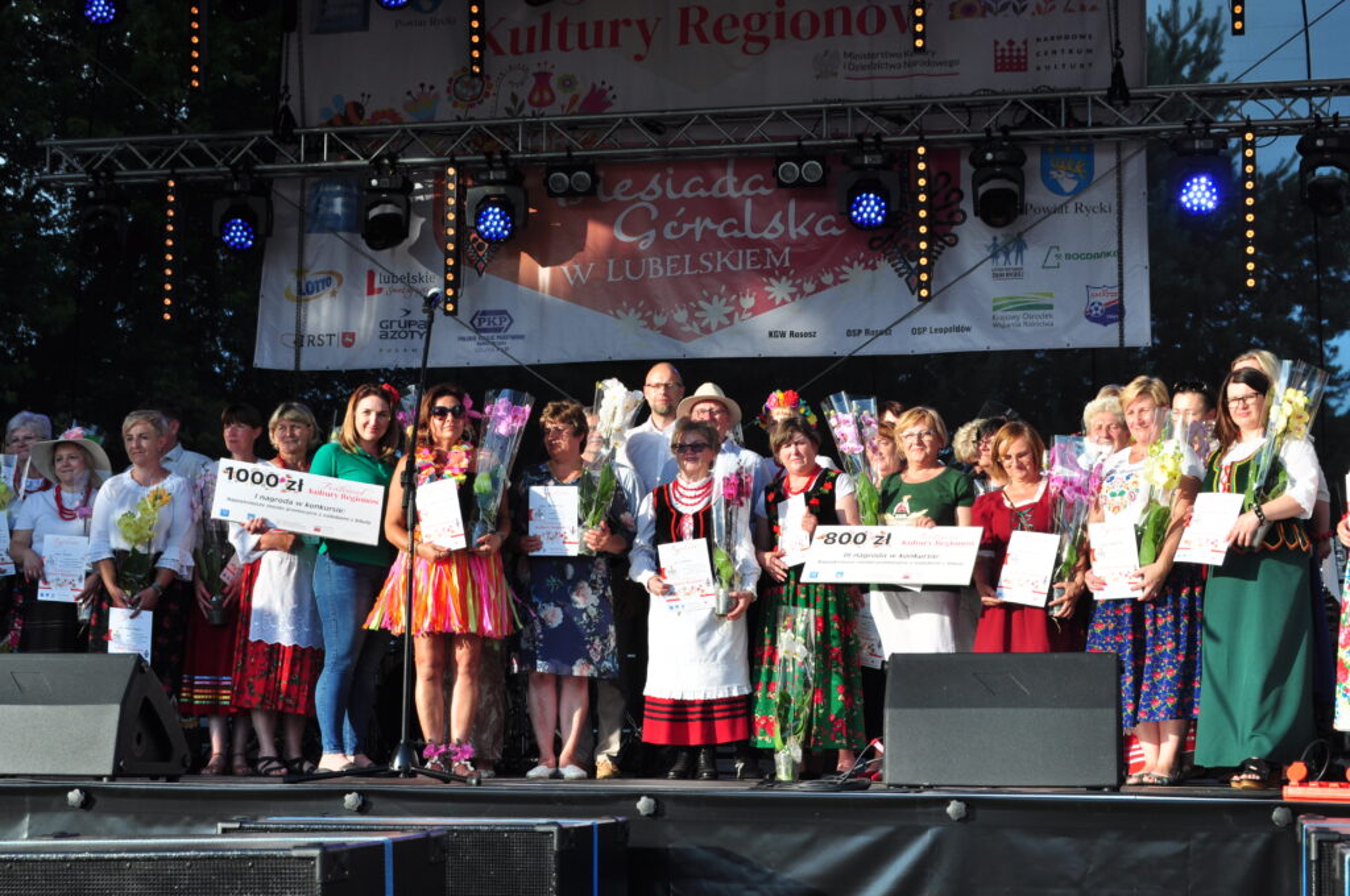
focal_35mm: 60
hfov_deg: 33.4
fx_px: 2247
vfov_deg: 22.6
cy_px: 448
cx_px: 675
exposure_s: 1/320
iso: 200
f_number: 9
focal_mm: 40
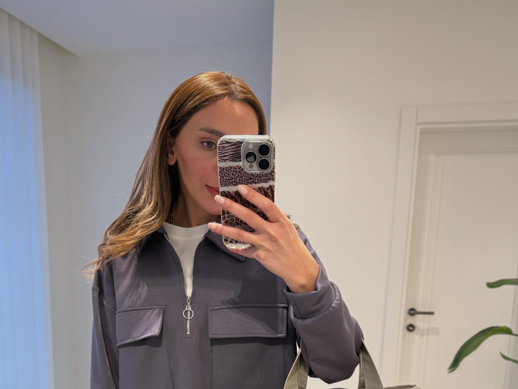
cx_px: 253
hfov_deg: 55.3
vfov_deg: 39.6
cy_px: 356
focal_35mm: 33
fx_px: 494
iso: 200
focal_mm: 6.76
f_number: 1.78
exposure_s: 1/50
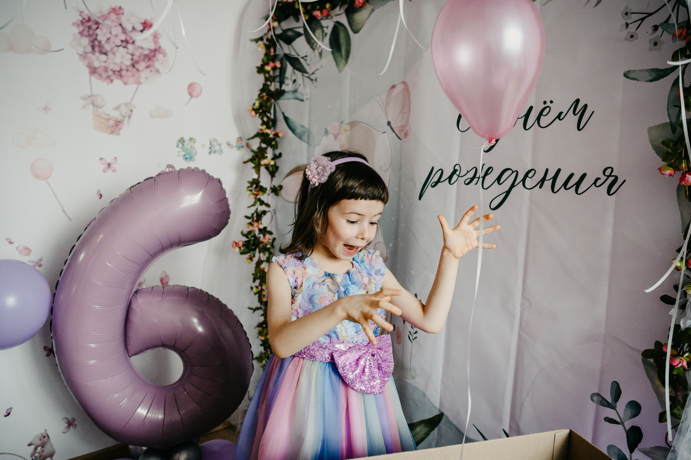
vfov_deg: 43.5
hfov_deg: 62.0
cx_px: 338
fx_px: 575
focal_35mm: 30
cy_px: 237
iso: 1250
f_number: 3.2
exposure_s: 1/320
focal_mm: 27
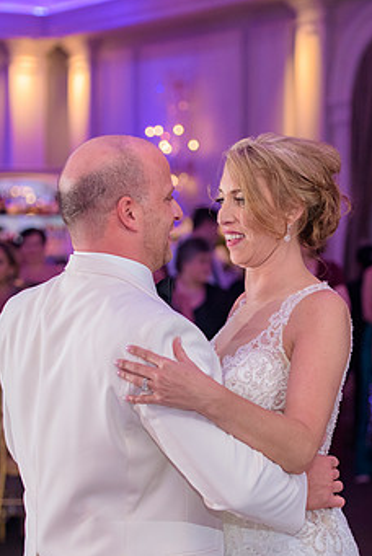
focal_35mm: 119
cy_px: 304
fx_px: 1841
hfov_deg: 11.5
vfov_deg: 17.2
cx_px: 251
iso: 1600
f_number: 3.2
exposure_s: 1/125
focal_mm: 70
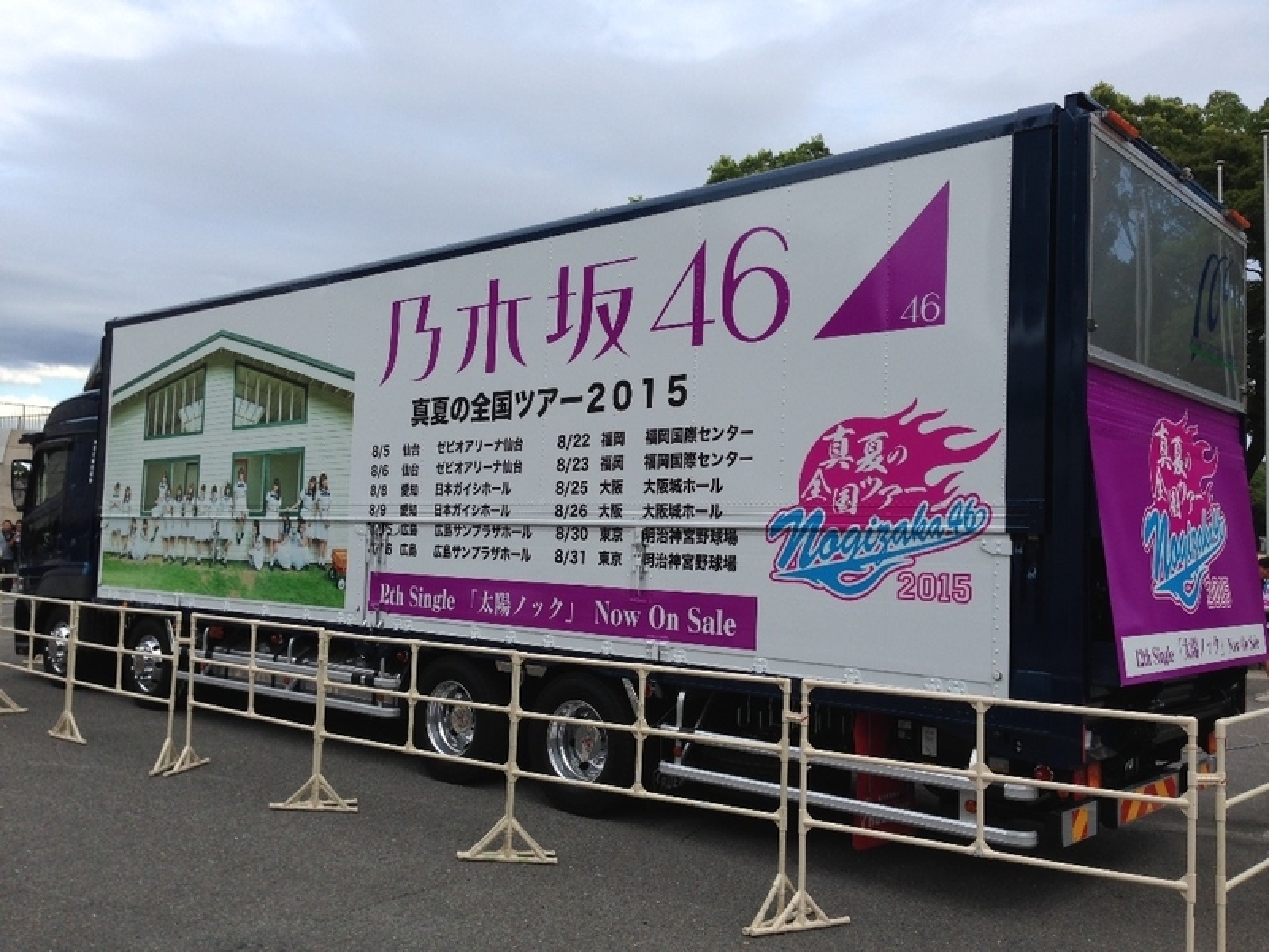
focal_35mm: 33
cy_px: 476
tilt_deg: +1.7
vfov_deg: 42.9
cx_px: 634
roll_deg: -3.1
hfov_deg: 55.4
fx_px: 1210
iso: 50
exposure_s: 1/834
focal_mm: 4.12
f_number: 2.4
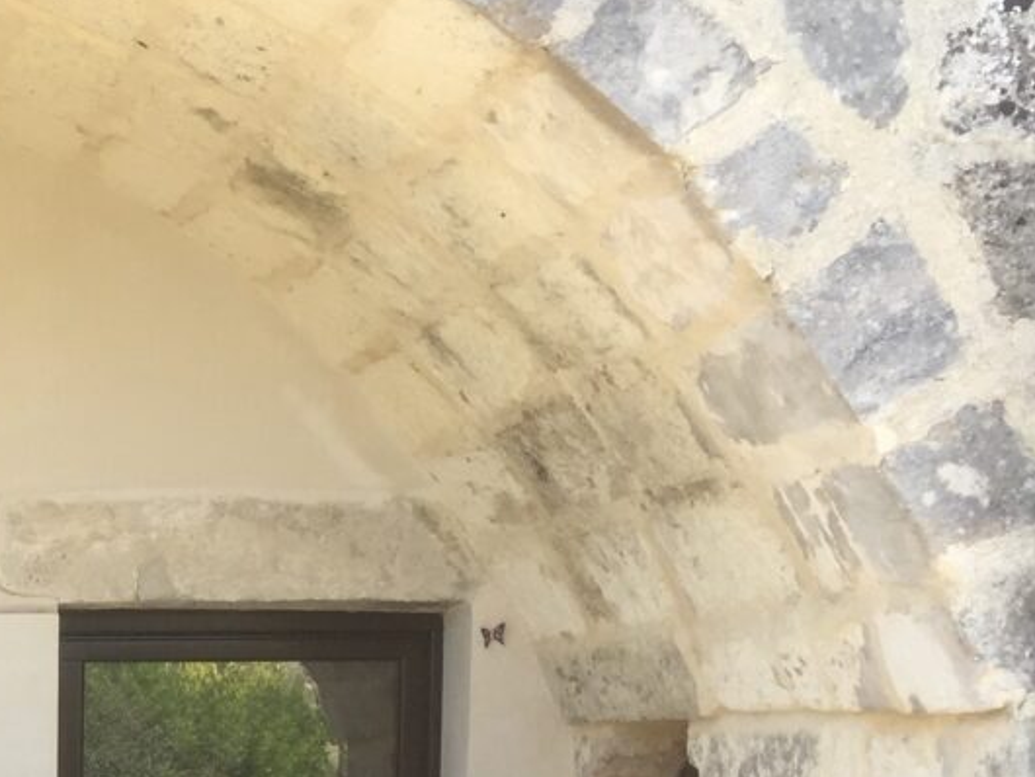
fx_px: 2513
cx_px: -307
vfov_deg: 16.8
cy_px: 925
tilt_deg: -4.4
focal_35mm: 84
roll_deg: +0.2
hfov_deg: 21.1
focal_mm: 4.15
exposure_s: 1/363
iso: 32
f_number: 2.2
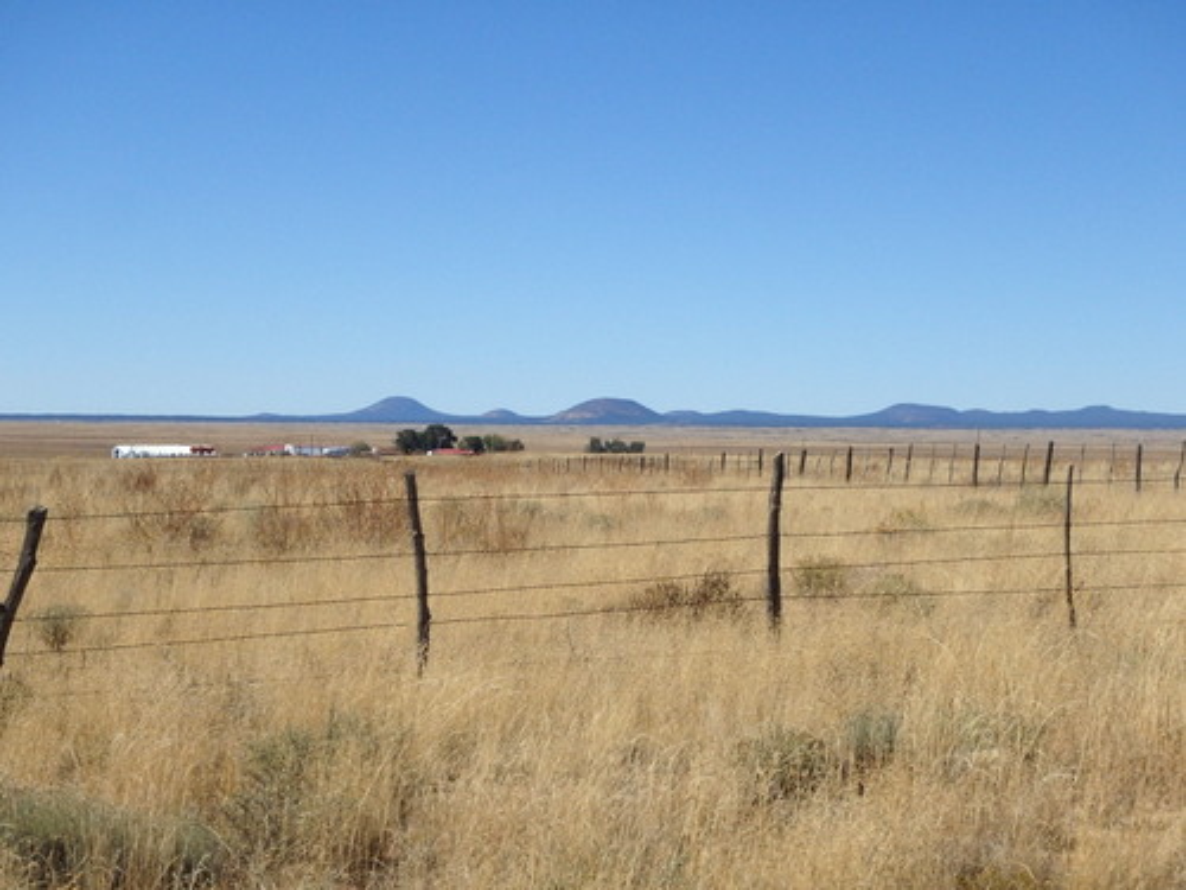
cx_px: 593
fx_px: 2501
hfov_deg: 26.7
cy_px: 445
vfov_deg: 20.2
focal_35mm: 73
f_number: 16
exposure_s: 1/160
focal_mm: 13.1
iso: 160
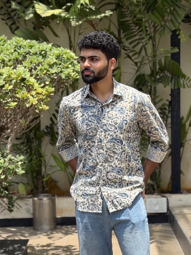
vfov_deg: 39.7
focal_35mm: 48
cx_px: 96
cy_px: 128
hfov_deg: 30.3
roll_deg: -0.1
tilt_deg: -5.6
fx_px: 353
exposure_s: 1/1642
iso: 64
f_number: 1.78
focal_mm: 6.76
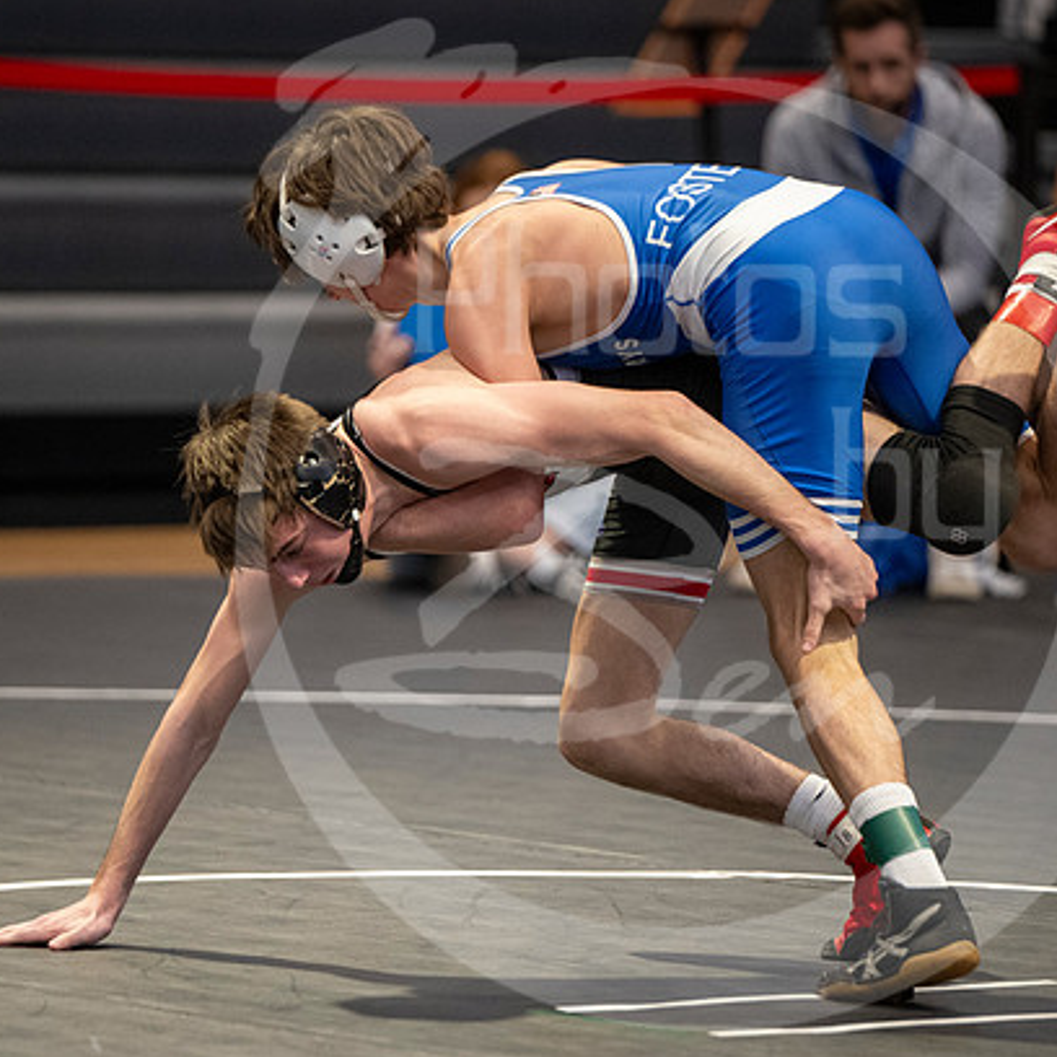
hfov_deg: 5.5
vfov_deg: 5.5
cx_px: 500
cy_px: 649
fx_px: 10917
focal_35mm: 316
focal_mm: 200
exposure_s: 1/1000
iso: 3200
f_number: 2.8
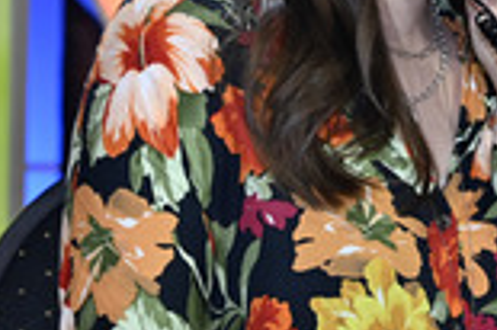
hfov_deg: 15.0
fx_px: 1848
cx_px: 537
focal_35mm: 134
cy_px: 51
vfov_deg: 10.2
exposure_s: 1/200
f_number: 4
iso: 1000
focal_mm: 46
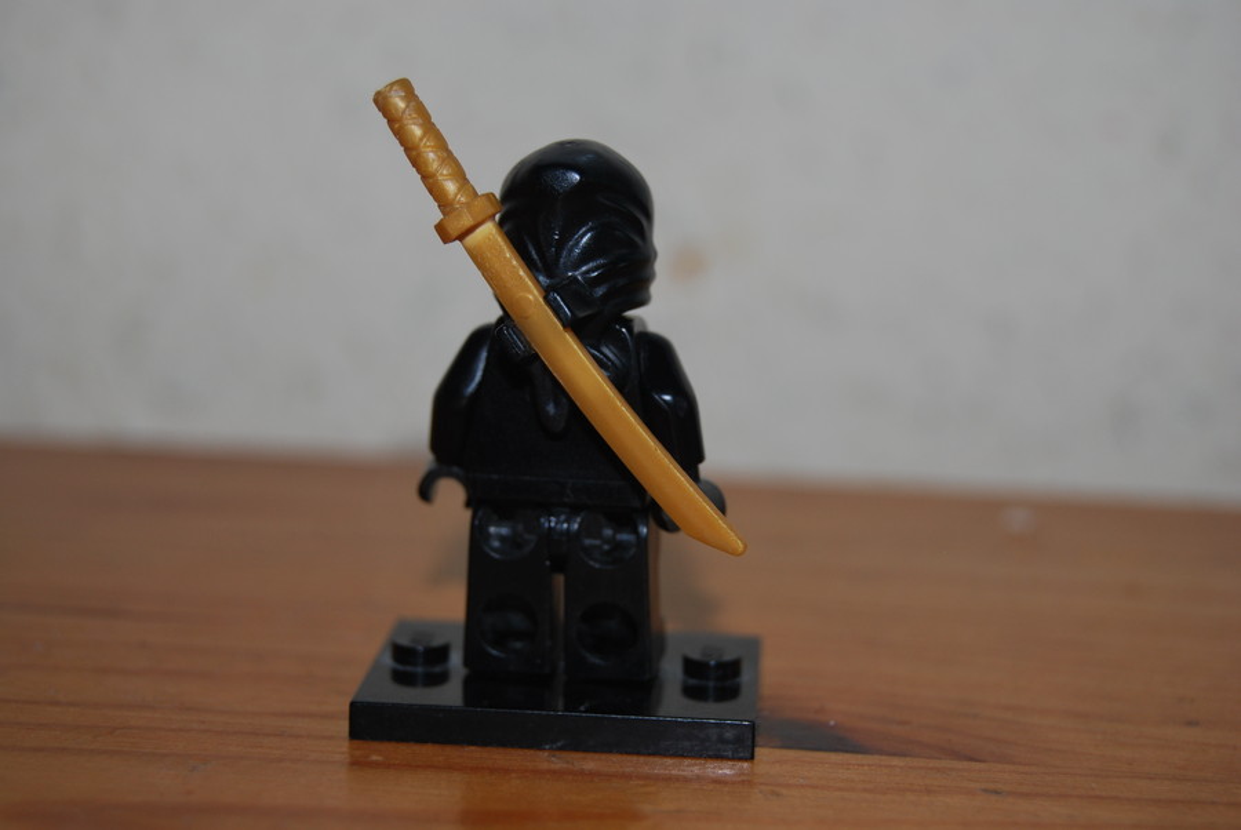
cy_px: 415
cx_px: 620
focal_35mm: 82
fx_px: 2847
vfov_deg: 16.6
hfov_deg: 24.6
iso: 200
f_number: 5.6
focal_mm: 55
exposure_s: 1/60
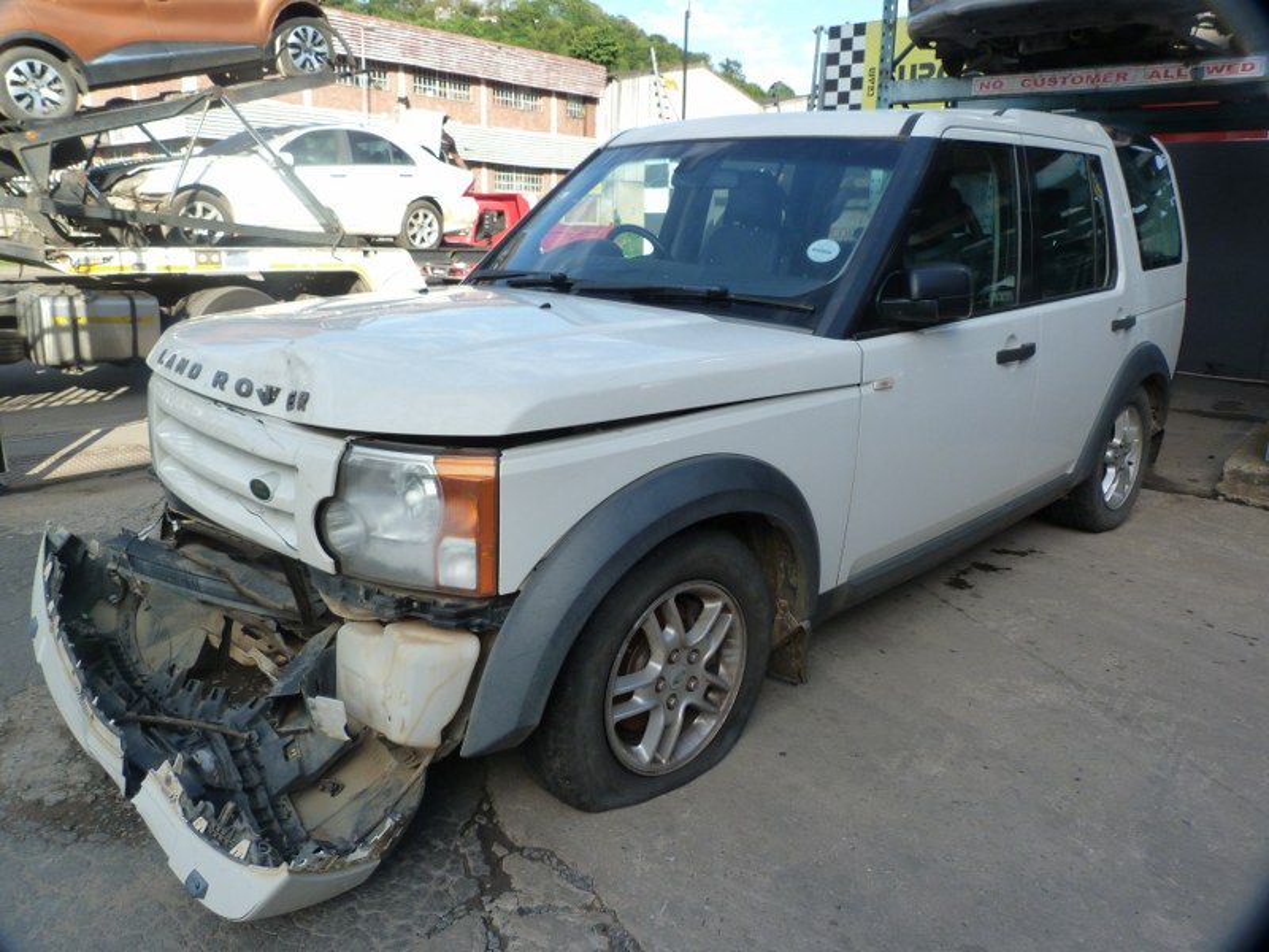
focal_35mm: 25
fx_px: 916
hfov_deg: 69.4
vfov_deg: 54.9
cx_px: 634
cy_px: 476
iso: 125
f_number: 4
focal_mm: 4.5
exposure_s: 1/200
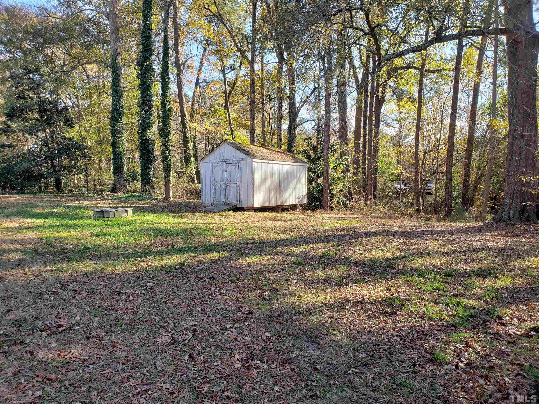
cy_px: 202
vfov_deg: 53.1
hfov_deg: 67.3
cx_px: 270
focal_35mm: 26
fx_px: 405
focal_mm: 4.3
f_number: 2.4
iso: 50
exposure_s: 1/197
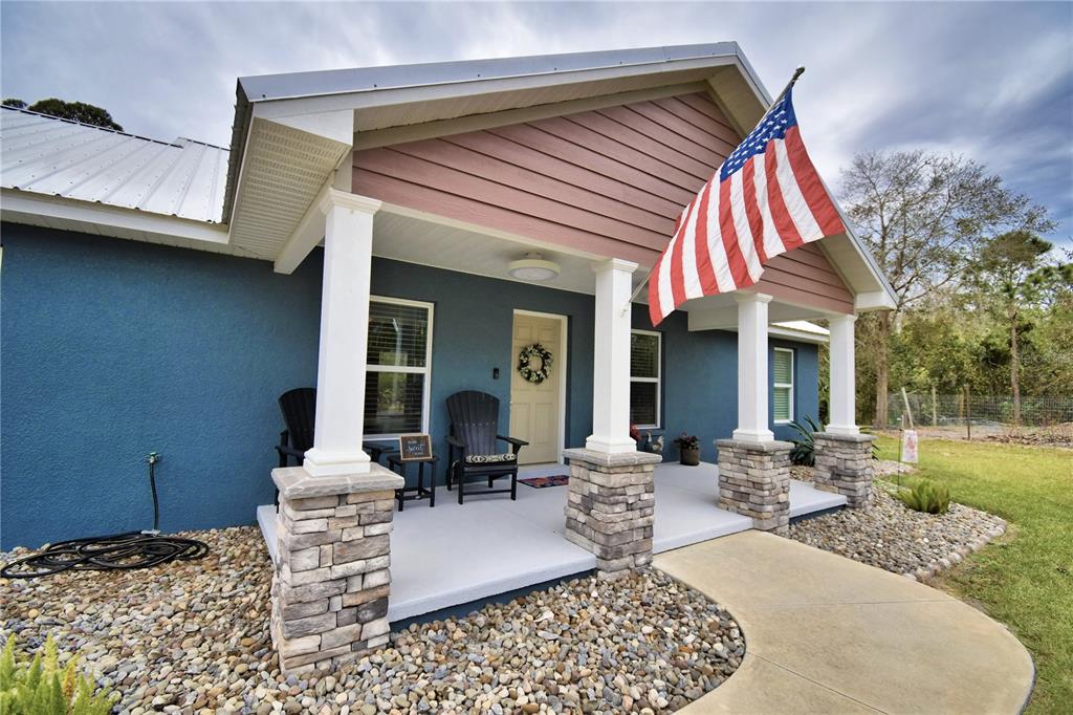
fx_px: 447
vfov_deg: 77.3
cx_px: 536
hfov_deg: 100.4
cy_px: 358
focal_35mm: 15
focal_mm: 10
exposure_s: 1/500
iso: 100
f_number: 4.5
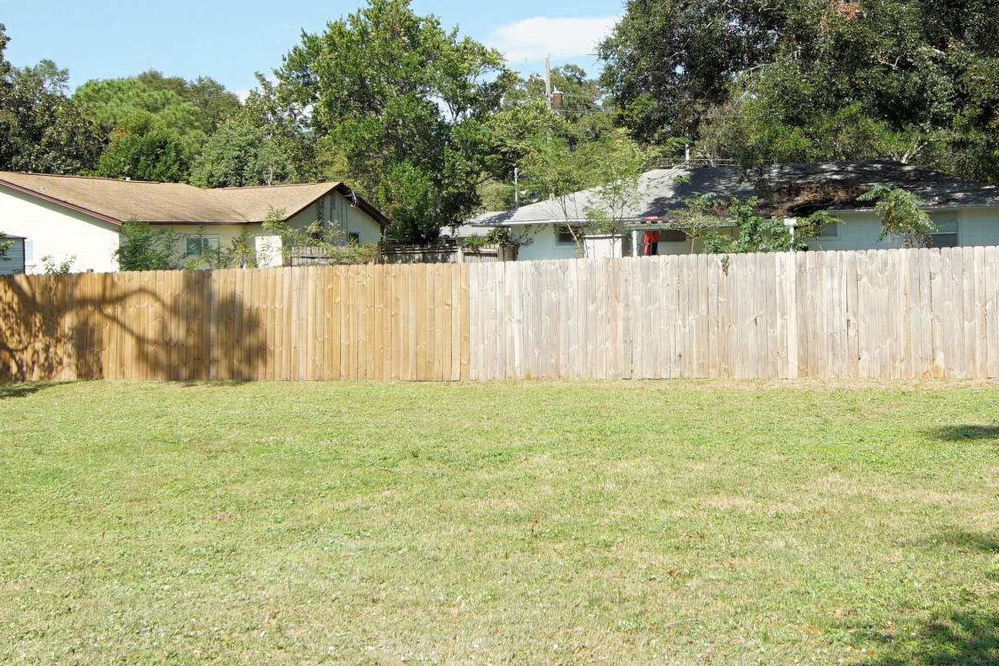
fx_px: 1332
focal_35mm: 48
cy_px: 236
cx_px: 590
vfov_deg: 27.9
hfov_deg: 41.0
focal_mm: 12
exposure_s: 1/160
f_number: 7.1
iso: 100
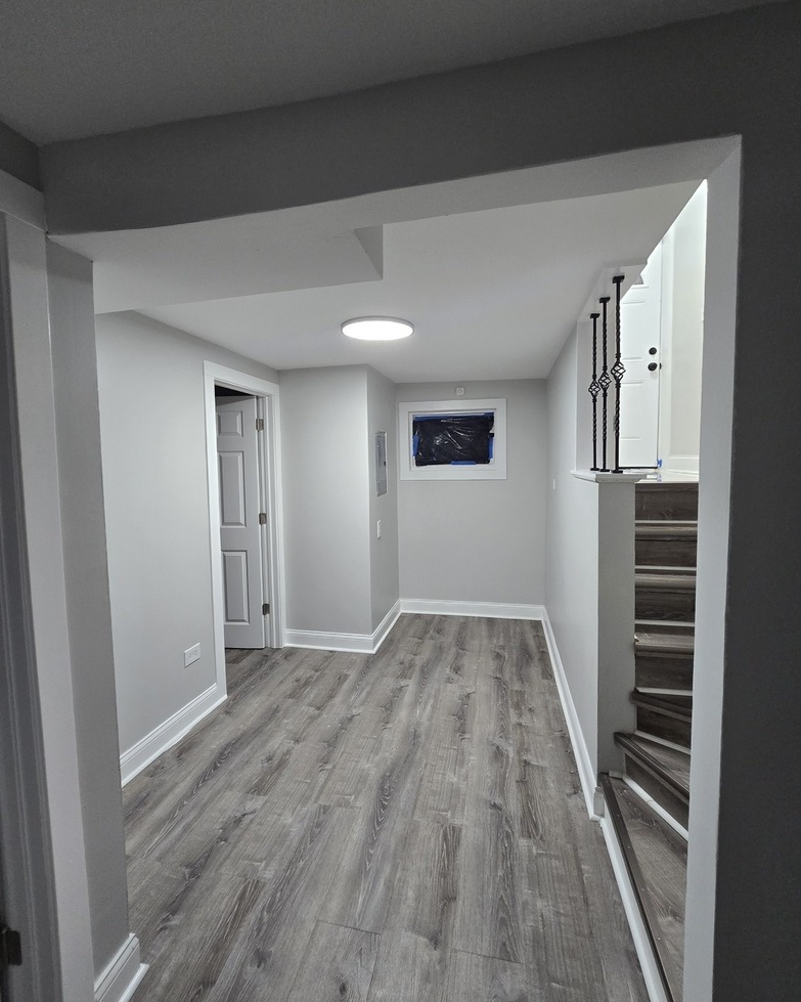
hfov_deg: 88.0
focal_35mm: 14
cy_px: 488
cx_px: 405
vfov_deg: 100.7
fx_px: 415
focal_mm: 2.2
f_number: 2.2
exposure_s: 1/60
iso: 250
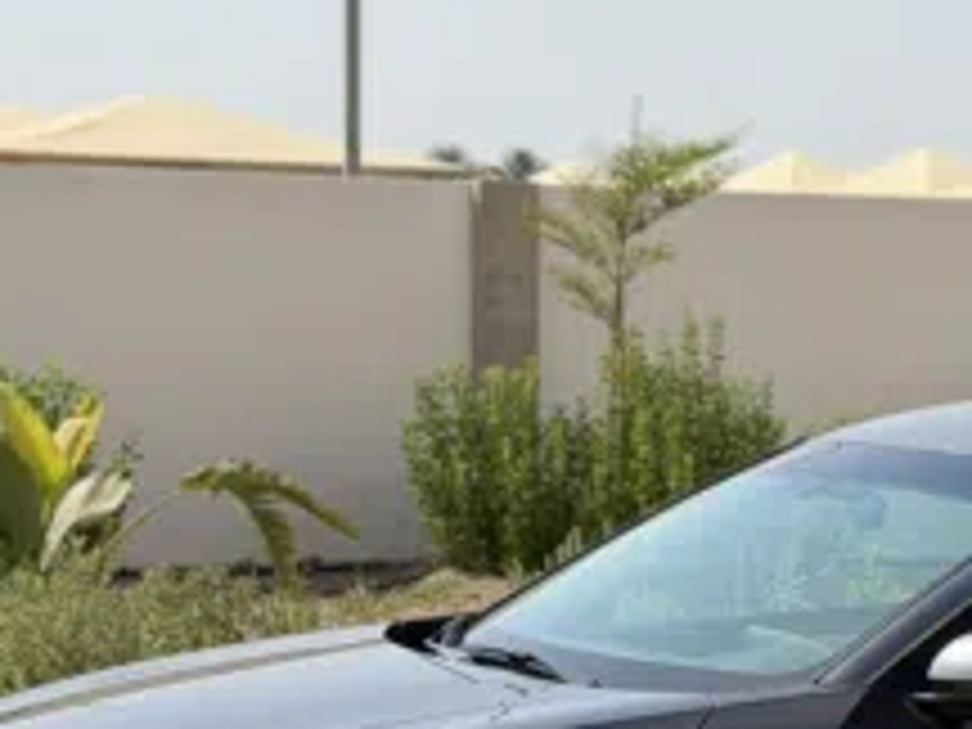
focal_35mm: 142
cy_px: 634
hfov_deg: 13.6
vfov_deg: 10.4
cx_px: 1044
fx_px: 3987
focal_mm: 6.76
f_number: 1.78
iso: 64
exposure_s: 1/7143
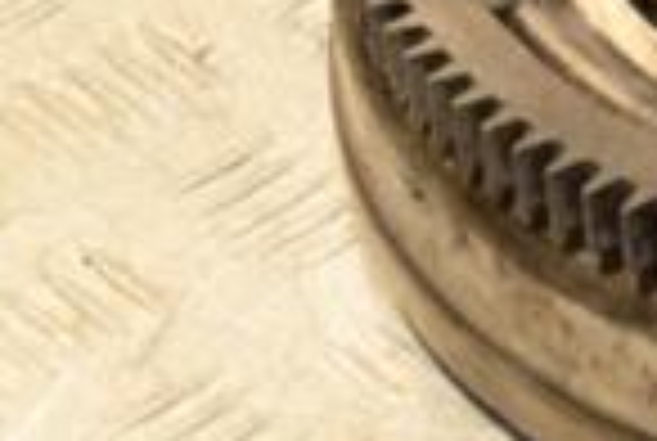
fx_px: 5395
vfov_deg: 4.7
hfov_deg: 6.7
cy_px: -158
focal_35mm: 295
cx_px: 1314
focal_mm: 48
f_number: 5
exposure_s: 1/200
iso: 800
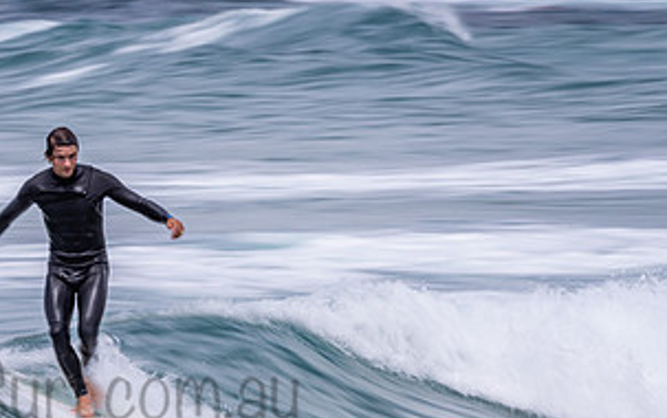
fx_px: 17740
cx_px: 66
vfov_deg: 1.4
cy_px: 368
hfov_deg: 2.2
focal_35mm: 975
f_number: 18
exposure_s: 1/20
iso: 64
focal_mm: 500
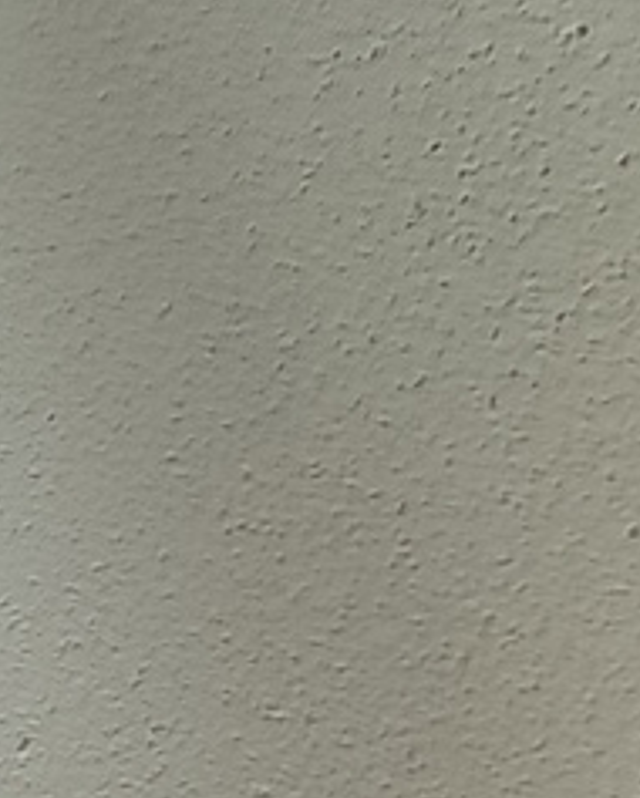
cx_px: -1122
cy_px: 768
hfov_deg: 8.9
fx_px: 3500
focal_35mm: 148
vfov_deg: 12.9
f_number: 1.89
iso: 264
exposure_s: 1/33
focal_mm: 5.95
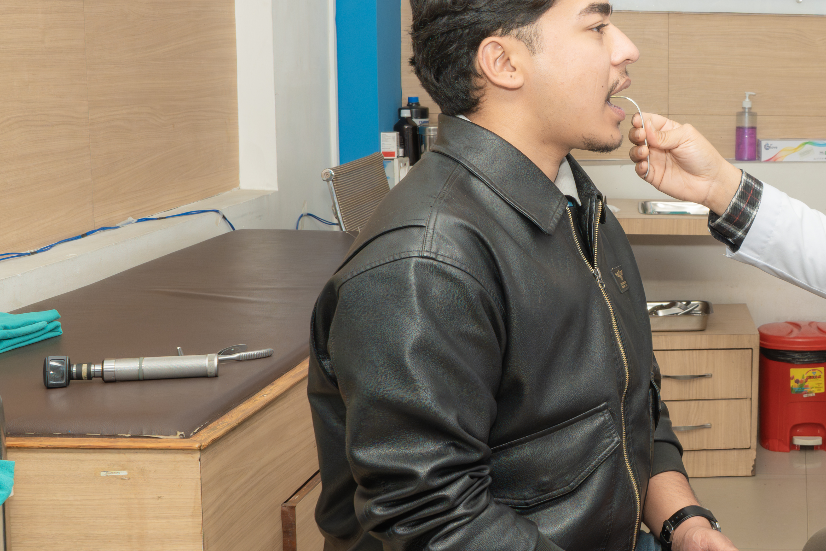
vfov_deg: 22.2
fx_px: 1400
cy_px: 197
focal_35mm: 61
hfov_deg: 30.9
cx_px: 790
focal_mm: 30
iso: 1000
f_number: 14
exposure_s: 1/160
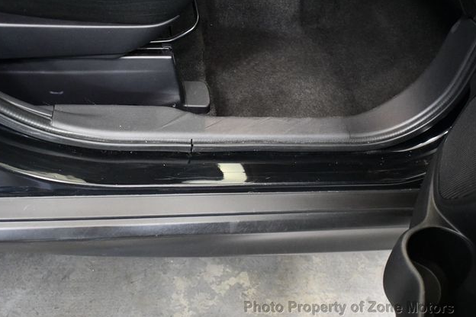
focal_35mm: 41
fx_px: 542
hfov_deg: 47.4
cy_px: 159
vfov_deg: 32.6
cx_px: 235
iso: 6400
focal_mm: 27
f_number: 4
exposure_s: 1/60
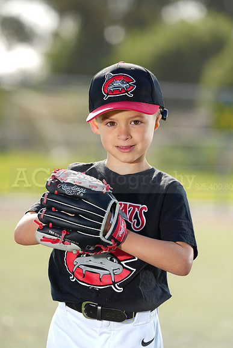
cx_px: 116
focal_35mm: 200
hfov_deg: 6.9
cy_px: 174
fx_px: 1940
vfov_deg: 10.3
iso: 64
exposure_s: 1/250
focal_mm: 200
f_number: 4.5
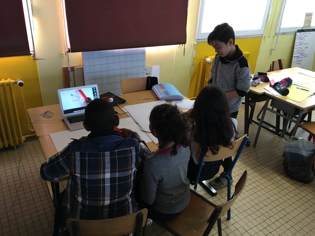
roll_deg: -3.3
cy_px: 118
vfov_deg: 48.2
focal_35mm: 29
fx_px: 264
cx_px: 158
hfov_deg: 61.7
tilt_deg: -27.3
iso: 64
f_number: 2.2
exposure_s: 1/33
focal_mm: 4.15
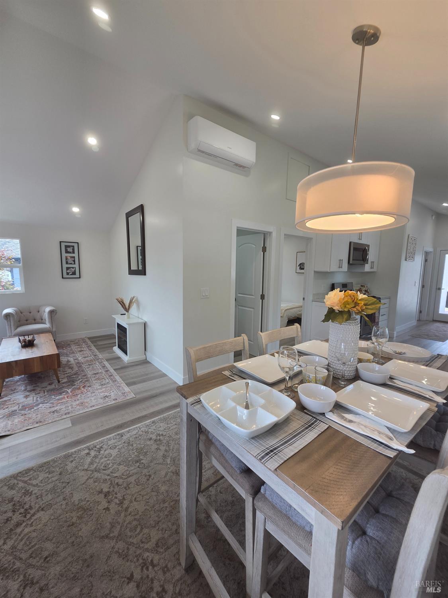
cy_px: 299
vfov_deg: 106.2
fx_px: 224
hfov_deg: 89.9
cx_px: 224
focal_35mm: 13
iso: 64
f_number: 2.2
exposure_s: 1/120
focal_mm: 2.2
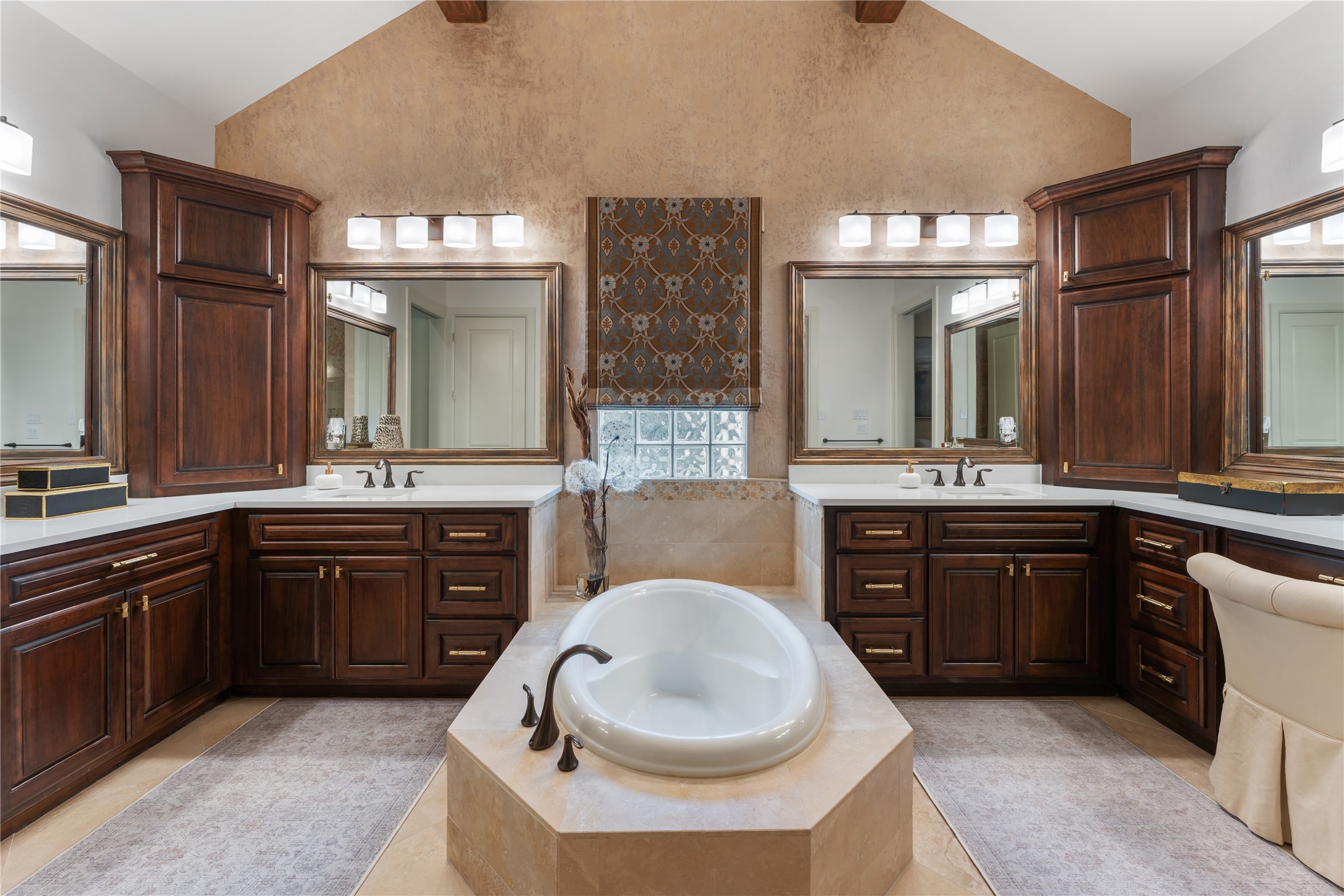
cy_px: 448
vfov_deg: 81.2
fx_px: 523
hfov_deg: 104.3
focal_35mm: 14
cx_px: 672
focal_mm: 14
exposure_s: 1/1.67
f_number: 8
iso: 100
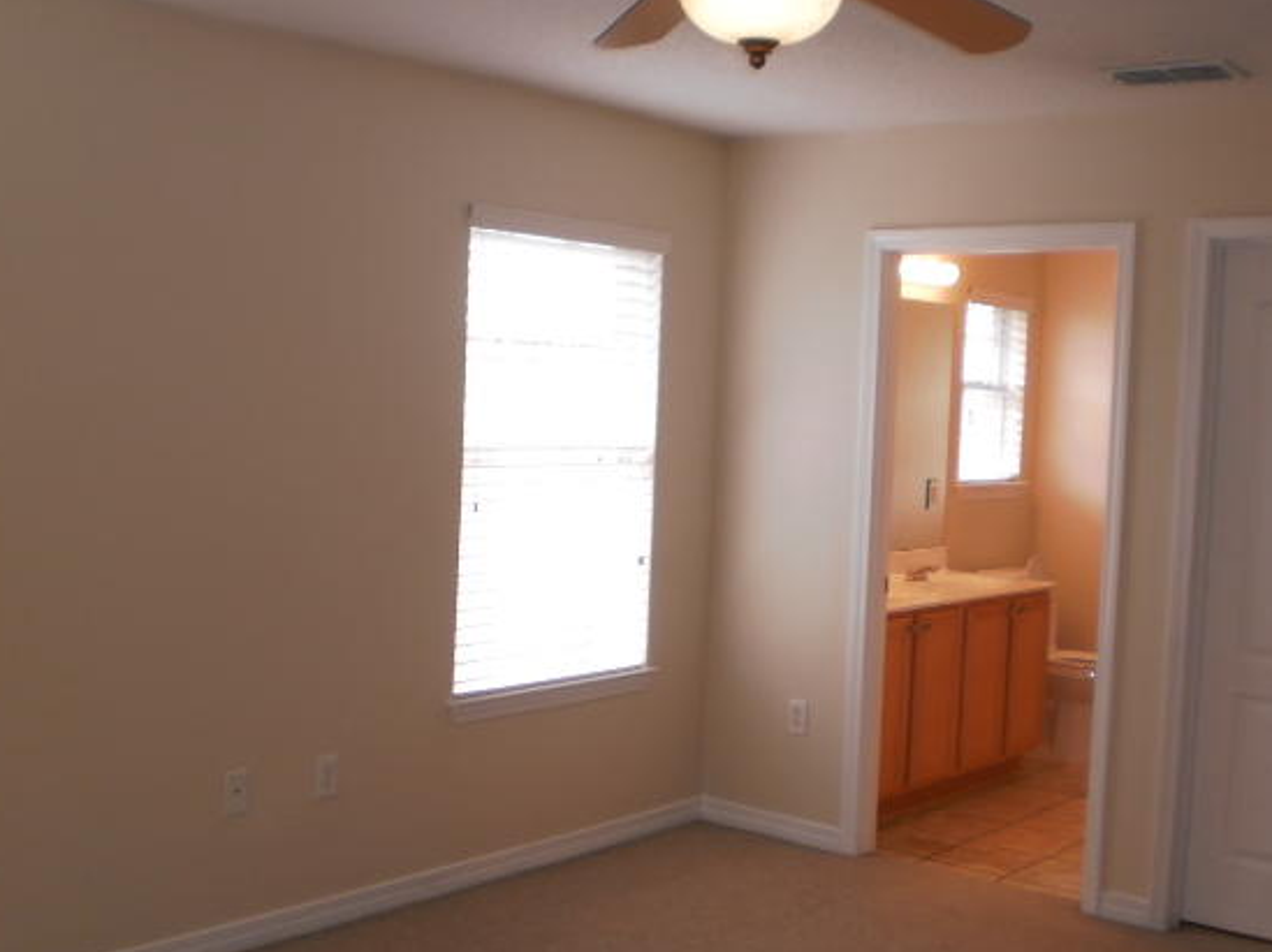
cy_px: 477
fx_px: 1542
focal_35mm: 42
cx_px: 709
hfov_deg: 44.7
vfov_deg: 34.3
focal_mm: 6.3
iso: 100
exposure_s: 1/30
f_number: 3.1
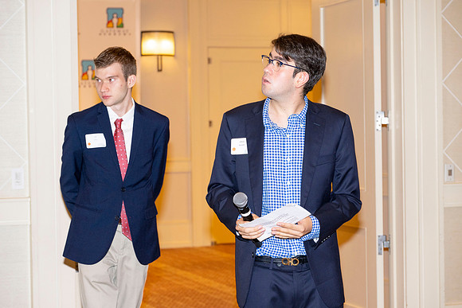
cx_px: 231
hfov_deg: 23.1
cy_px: 154
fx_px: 1130
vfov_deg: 15.5
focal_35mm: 88
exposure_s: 1/100
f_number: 5.6
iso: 1000
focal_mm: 88
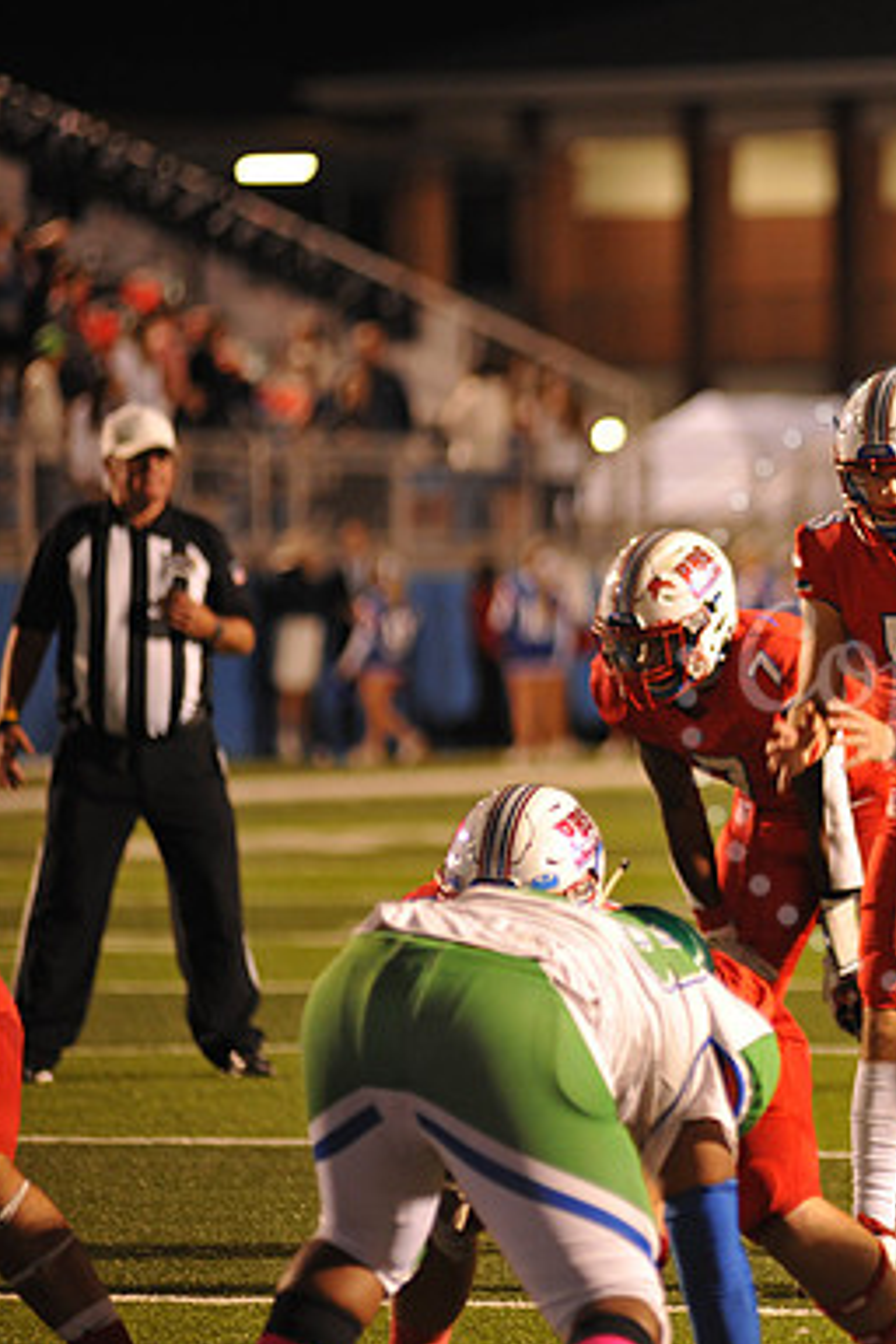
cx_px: 1012
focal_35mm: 302
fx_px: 11274
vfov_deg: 6.8
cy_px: 674
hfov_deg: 4.5
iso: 1600
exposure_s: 1/125
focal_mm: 200
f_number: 3.3
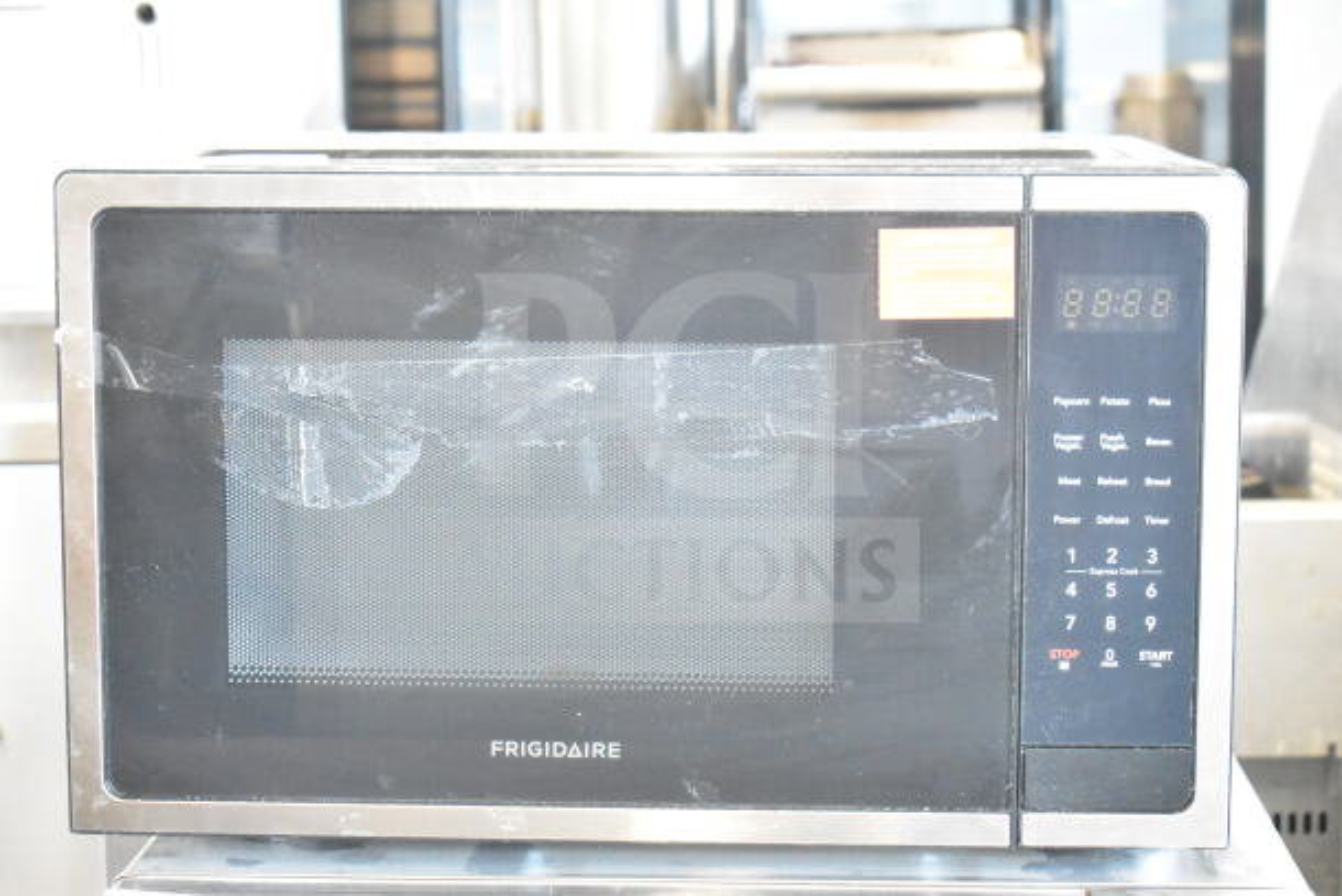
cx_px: 671
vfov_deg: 18.9
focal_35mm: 72
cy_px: 448
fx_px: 2684
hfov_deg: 28.1
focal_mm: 48
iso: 16000
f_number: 5.3
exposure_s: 1/80
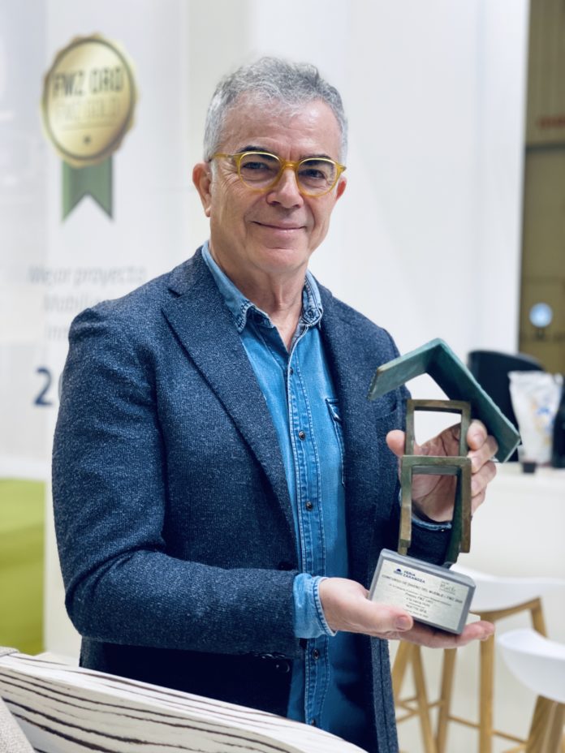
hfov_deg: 28.0
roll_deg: -1.0
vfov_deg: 36.8
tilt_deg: -2.4
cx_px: 282
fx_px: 1132
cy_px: 376
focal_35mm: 52
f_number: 2
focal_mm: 6
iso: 125
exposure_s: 1/100
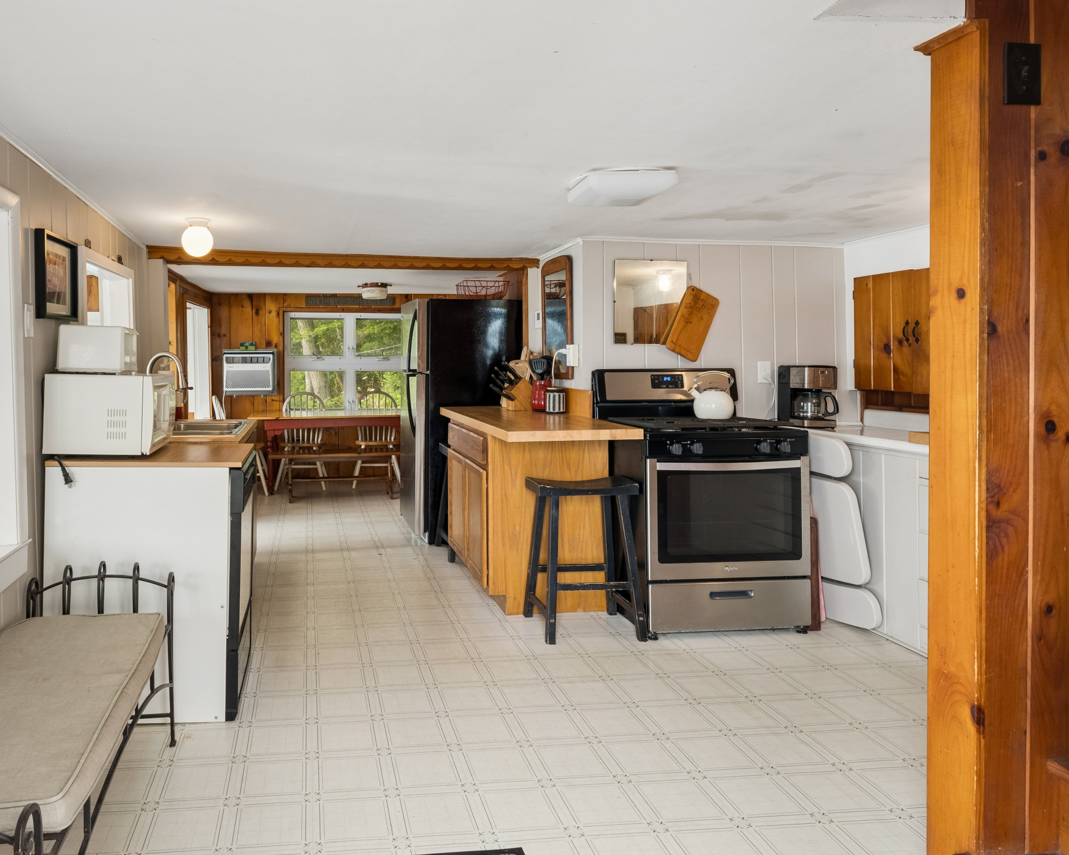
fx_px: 728
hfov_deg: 70.6
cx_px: 362
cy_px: 359
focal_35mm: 23
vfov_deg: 60.5
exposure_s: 1/25
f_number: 11
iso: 400
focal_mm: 14
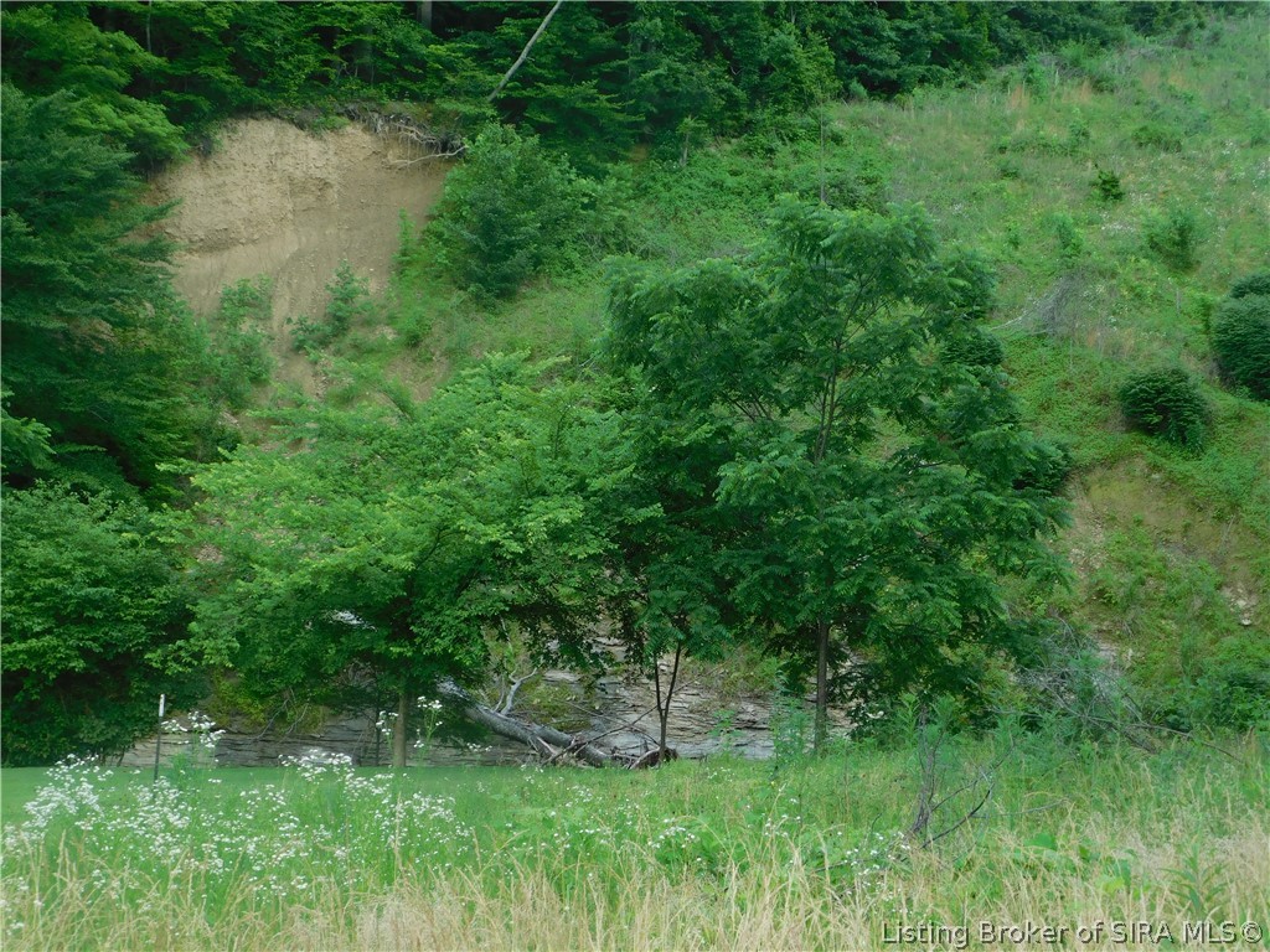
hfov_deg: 37.5
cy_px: 476
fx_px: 1871
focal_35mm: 51
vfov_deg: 28.6
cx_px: 635
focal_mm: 9
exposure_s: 1/60
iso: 125
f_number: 3.8
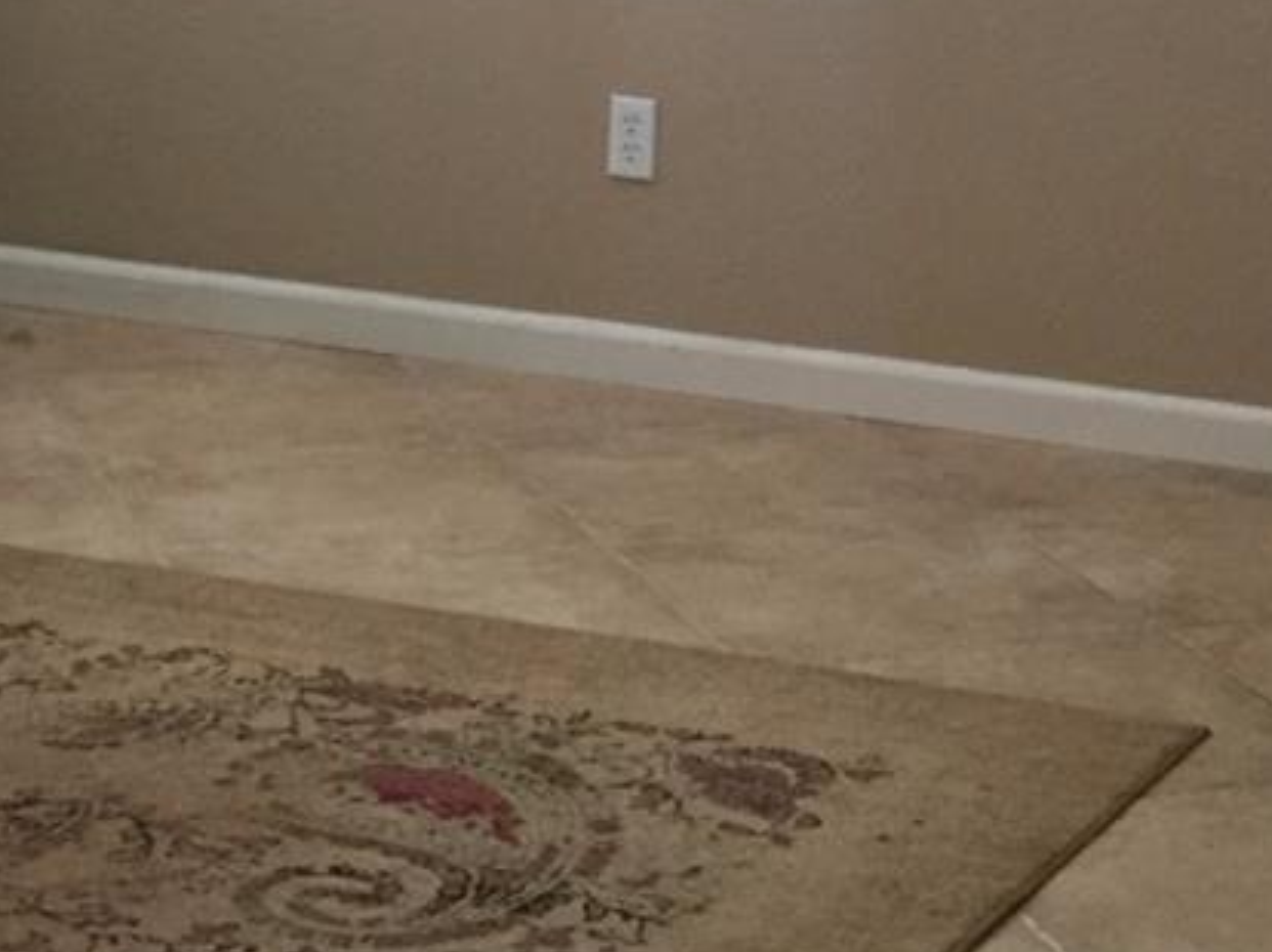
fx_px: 3856
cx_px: 1158
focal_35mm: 105
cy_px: -181
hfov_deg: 18.4
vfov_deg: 13.7
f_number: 2.2
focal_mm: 4.15
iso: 125
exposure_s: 1/15
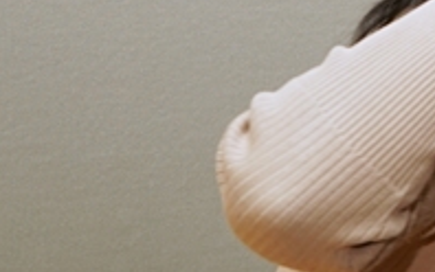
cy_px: -141
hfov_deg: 8.8
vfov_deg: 6.0
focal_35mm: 216
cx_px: 1044
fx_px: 2562
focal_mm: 42
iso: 400
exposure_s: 1/100
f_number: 8
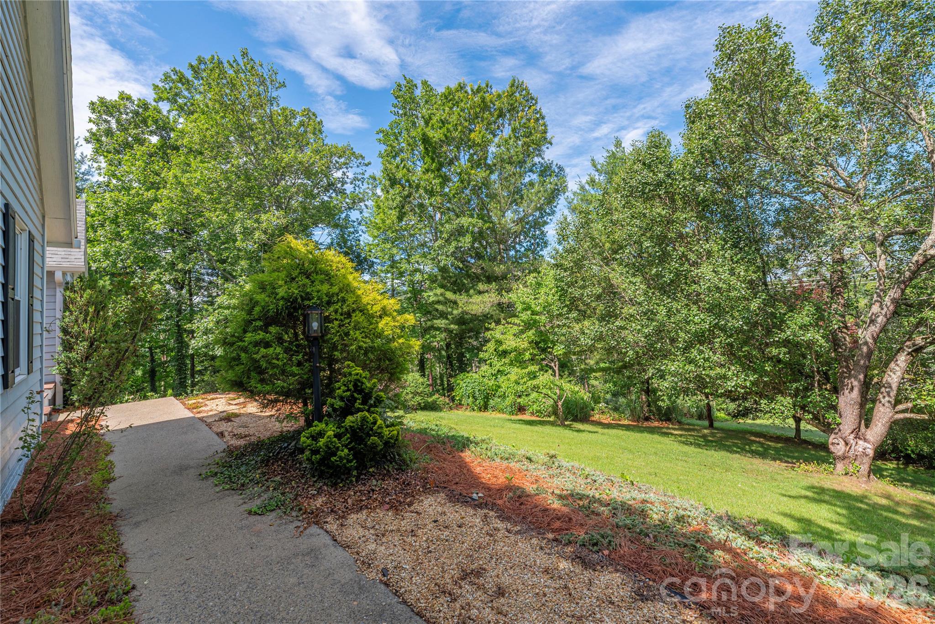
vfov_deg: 81.2
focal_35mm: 14
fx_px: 364
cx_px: 468
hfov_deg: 104.2
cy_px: 312
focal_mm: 14
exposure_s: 1/800
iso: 320
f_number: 8
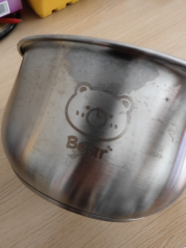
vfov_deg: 73.9
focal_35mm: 23
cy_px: 124
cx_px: 93
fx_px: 165
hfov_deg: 58.9
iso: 2131
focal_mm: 2.59
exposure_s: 1/20
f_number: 2.2
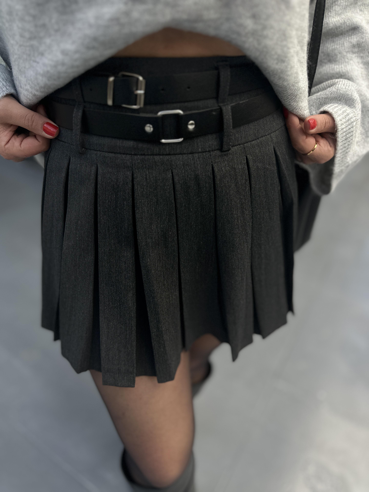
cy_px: 246
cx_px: 184
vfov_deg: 71.6
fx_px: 341
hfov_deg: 56.8
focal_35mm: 24
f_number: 1.78
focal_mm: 6.86
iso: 80
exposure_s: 1/935
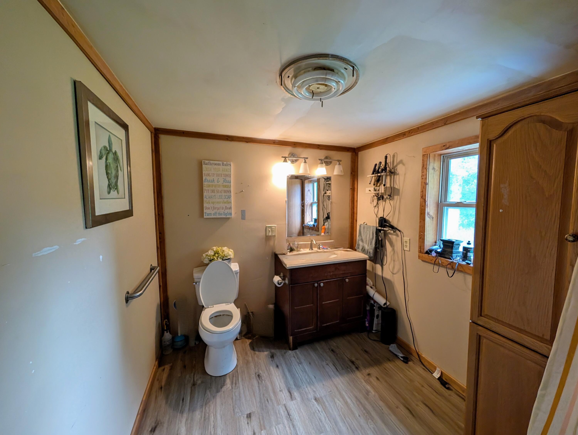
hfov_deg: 110.5
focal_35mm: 12
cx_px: 289
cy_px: 218
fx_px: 201
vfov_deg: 94.6
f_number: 1.7
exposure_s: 1/60
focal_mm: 2.02
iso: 169
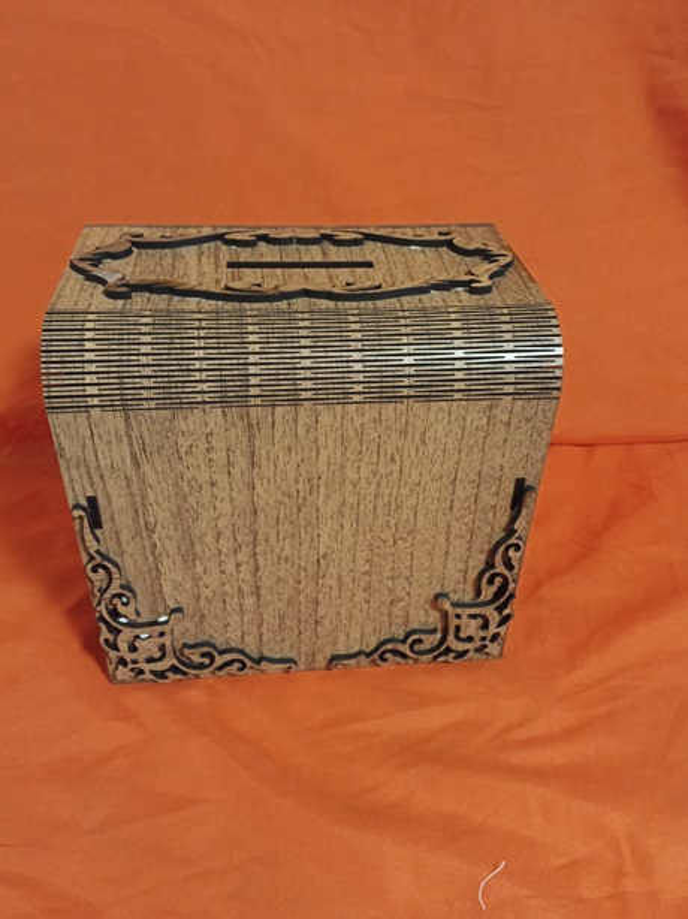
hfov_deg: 51.3
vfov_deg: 65.3
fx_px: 716
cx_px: 344
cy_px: 460
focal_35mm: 27
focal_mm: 3.98
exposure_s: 1/33.3
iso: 1000
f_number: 1.8
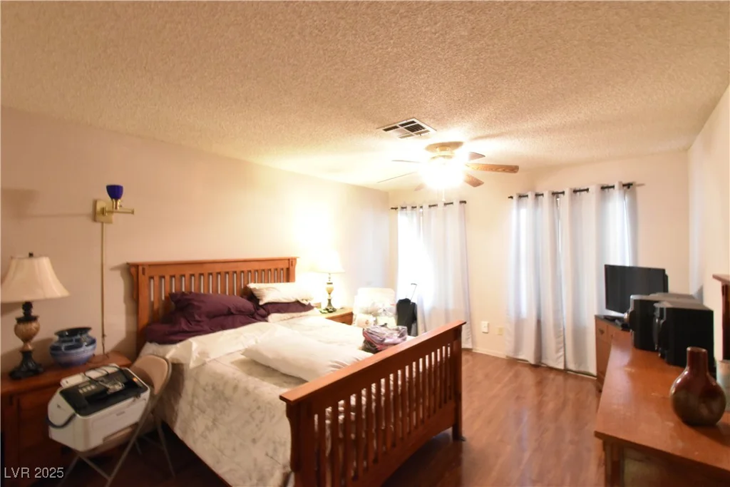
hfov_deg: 100.4
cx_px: 365
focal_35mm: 15
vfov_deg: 77.3
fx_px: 304
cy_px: 244
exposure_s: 1.3
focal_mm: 10
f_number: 22
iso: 4000
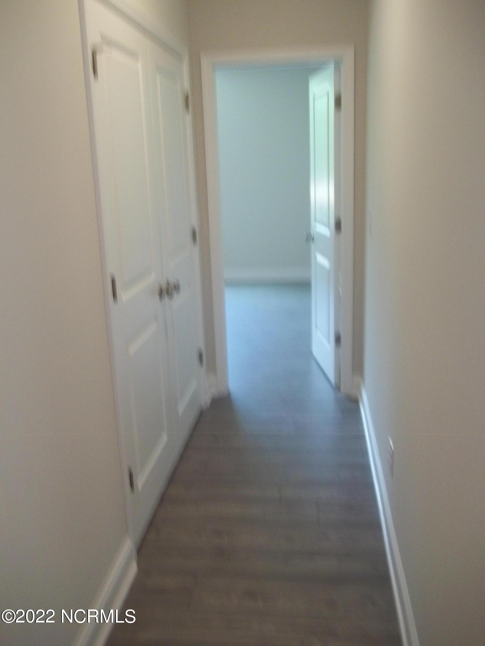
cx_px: 242
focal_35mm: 32
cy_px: 323
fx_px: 598
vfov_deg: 56.8
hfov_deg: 44.2
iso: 160
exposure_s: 1/30
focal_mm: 5.7
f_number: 2.9
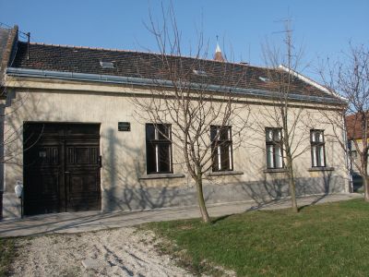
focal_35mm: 29
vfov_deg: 48.2
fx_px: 309
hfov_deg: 61.7
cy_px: 138
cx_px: 184
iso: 100
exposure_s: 1/350
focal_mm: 7.59
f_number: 6.7
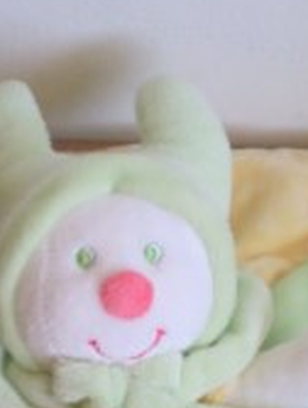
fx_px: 1395
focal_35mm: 118
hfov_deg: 12.6
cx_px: 115
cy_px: 406
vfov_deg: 16.3
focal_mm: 6.3
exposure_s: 1/56.5
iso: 105
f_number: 3.1
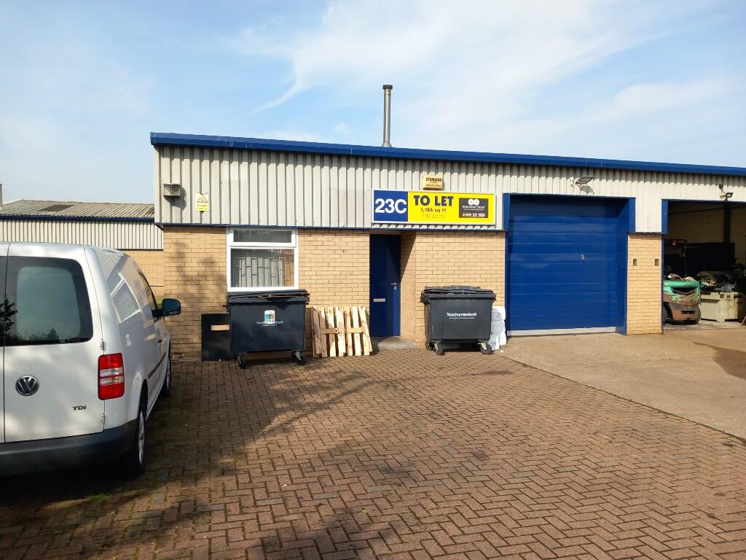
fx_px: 582
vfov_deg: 51.4
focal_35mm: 27
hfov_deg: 65.3
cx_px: 373
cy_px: 280
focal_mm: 4
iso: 20
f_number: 1.8
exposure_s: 1/410
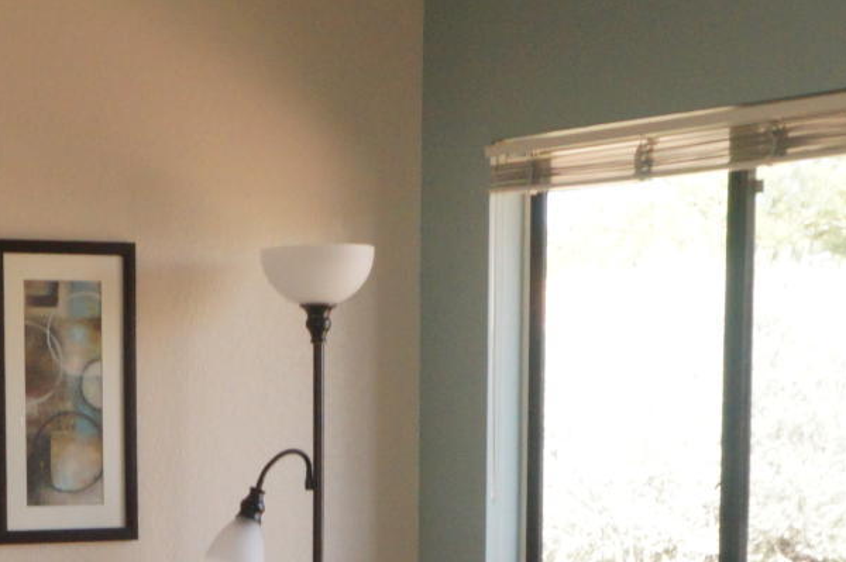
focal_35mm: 120
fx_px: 2818
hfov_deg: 17.0
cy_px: 853
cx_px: 259
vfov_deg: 11.0
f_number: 6.3
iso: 800
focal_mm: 16
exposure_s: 1/100
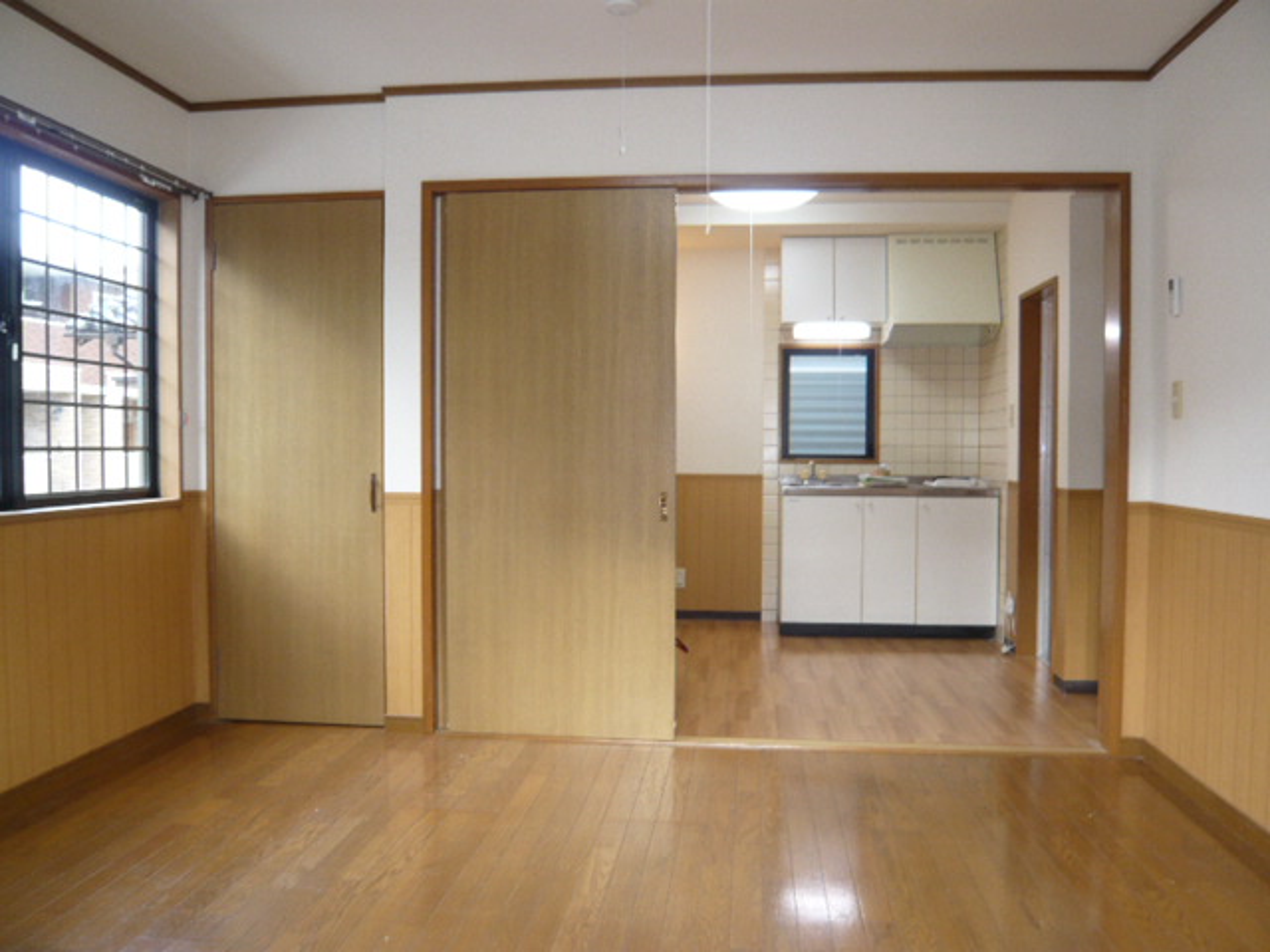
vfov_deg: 49.7
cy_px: 476
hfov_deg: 63.4
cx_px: 635
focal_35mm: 28
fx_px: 1027
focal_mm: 4.6
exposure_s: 1/30
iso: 125
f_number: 2.8
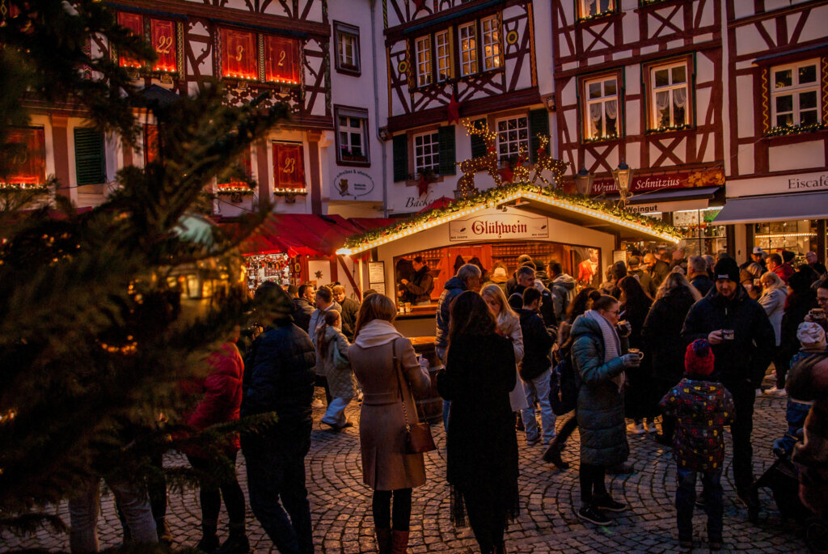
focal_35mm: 30
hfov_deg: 61.9
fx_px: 691
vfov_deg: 43.7
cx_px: 414
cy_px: 277
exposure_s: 1/30
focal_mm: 20
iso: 400
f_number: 3.5
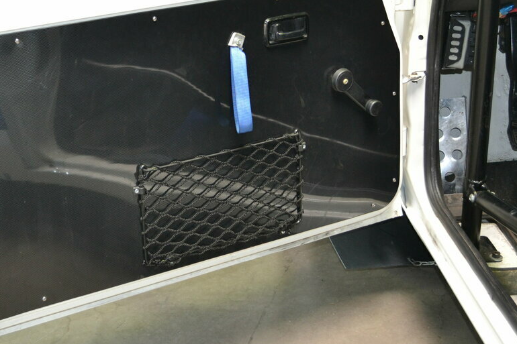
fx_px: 973
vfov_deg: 20.0
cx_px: 176
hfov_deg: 29.6
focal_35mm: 68
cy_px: 117
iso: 560
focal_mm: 29
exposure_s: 1/60
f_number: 4.5
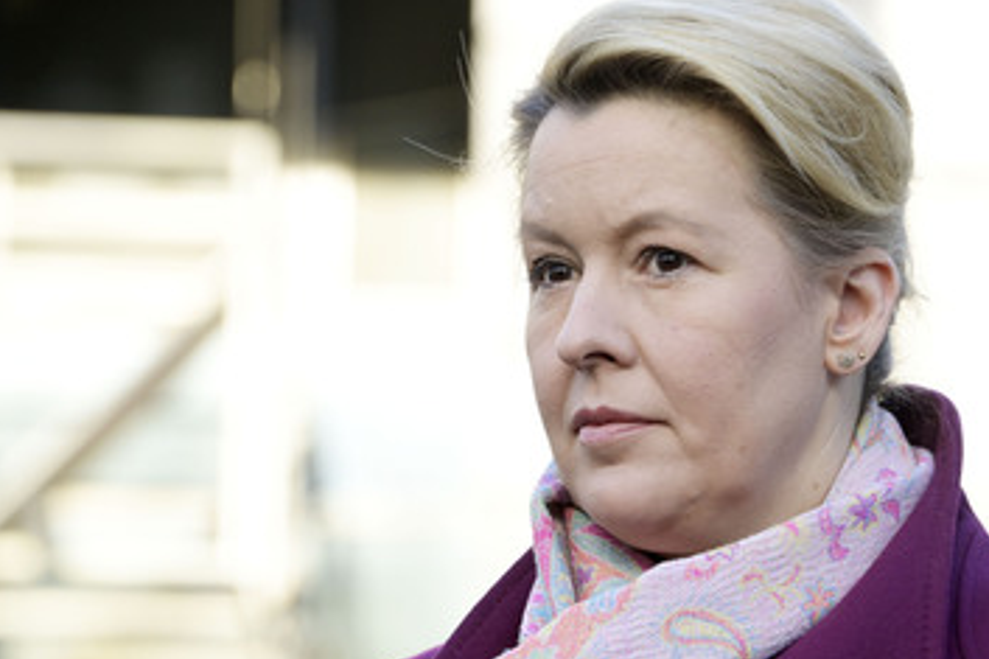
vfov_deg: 3.6
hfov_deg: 5.4
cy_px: 373
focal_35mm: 383
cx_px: 601
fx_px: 10516
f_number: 8
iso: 2000
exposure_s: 1/400
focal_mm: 300
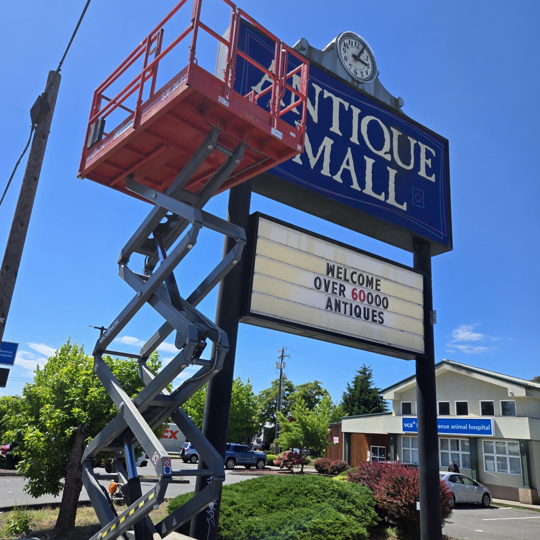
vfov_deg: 57.3
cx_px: 272
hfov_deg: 57.3
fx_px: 494
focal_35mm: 28
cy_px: 272
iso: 25
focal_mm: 5.4
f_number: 1.8
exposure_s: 1/1628
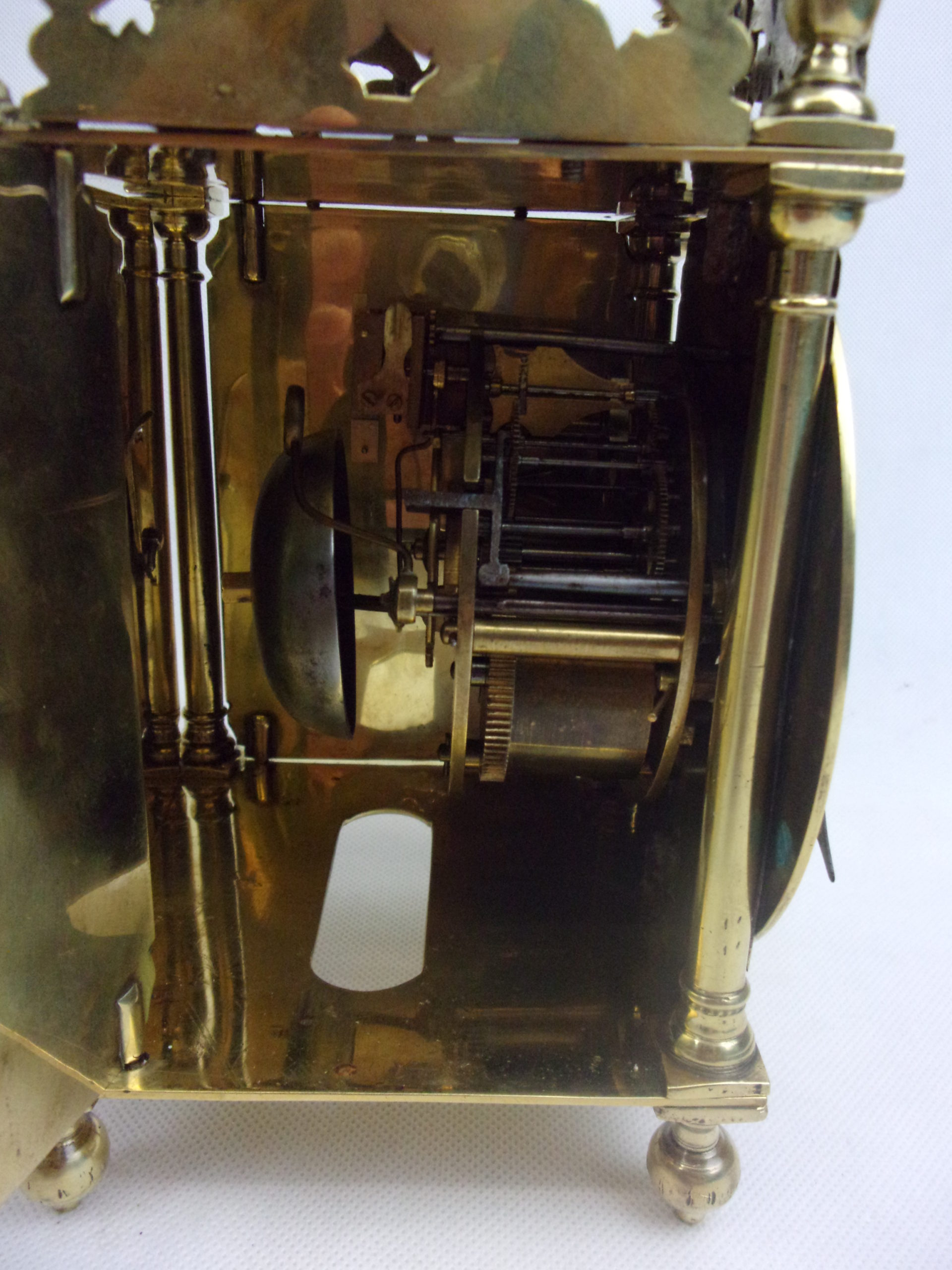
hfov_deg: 49.7
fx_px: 1027
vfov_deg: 63.4
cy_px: 635
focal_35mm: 28
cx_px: 476
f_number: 3.9
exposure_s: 1/125
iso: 590
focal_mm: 5.1
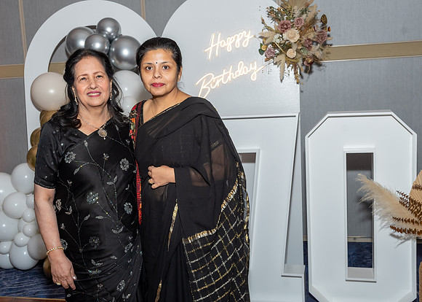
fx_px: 499
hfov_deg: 45.8
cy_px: 148
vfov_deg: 33.6
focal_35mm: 42
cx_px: 196
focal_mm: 26
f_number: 7.1
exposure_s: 1/250
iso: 500
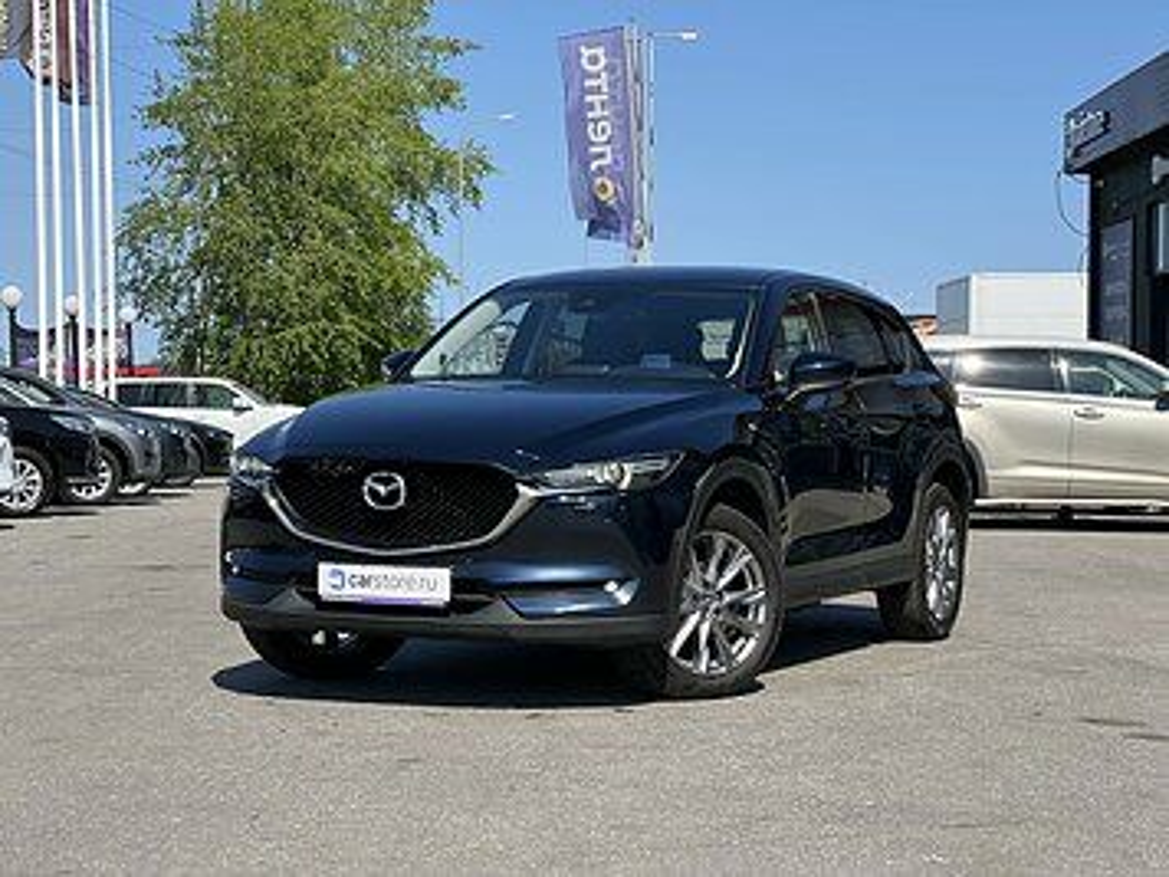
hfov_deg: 25.3
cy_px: 438
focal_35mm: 77
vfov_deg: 19.1
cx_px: 584
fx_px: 2600
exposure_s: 1/742
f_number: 2.8
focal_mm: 9
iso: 32
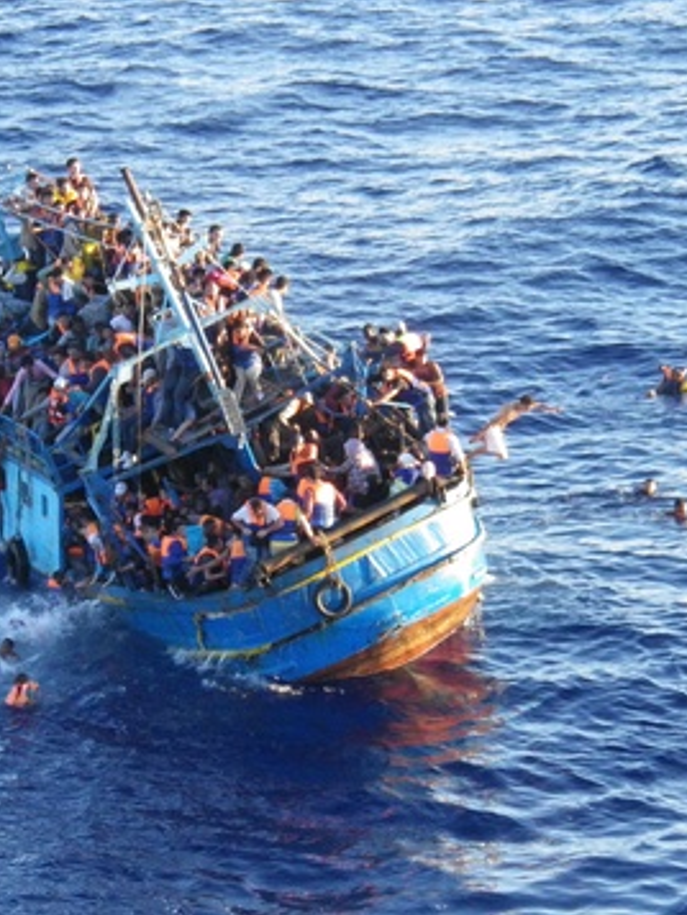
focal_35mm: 286
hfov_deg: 5.2
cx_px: 326
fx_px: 7564
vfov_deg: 6.9
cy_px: 459
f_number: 5.8
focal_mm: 37.5
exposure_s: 1/125
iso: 400
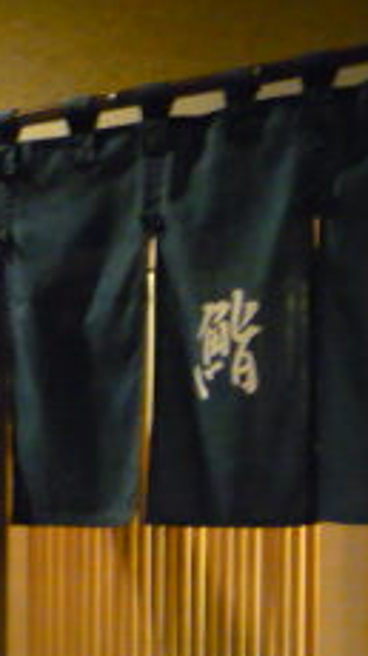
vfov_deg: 20.6
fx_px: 1739
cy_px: 676
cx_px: 439
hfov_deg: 11.8
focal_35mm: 100
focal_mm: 5.5
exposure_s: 1/10
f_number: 2.8
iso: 800
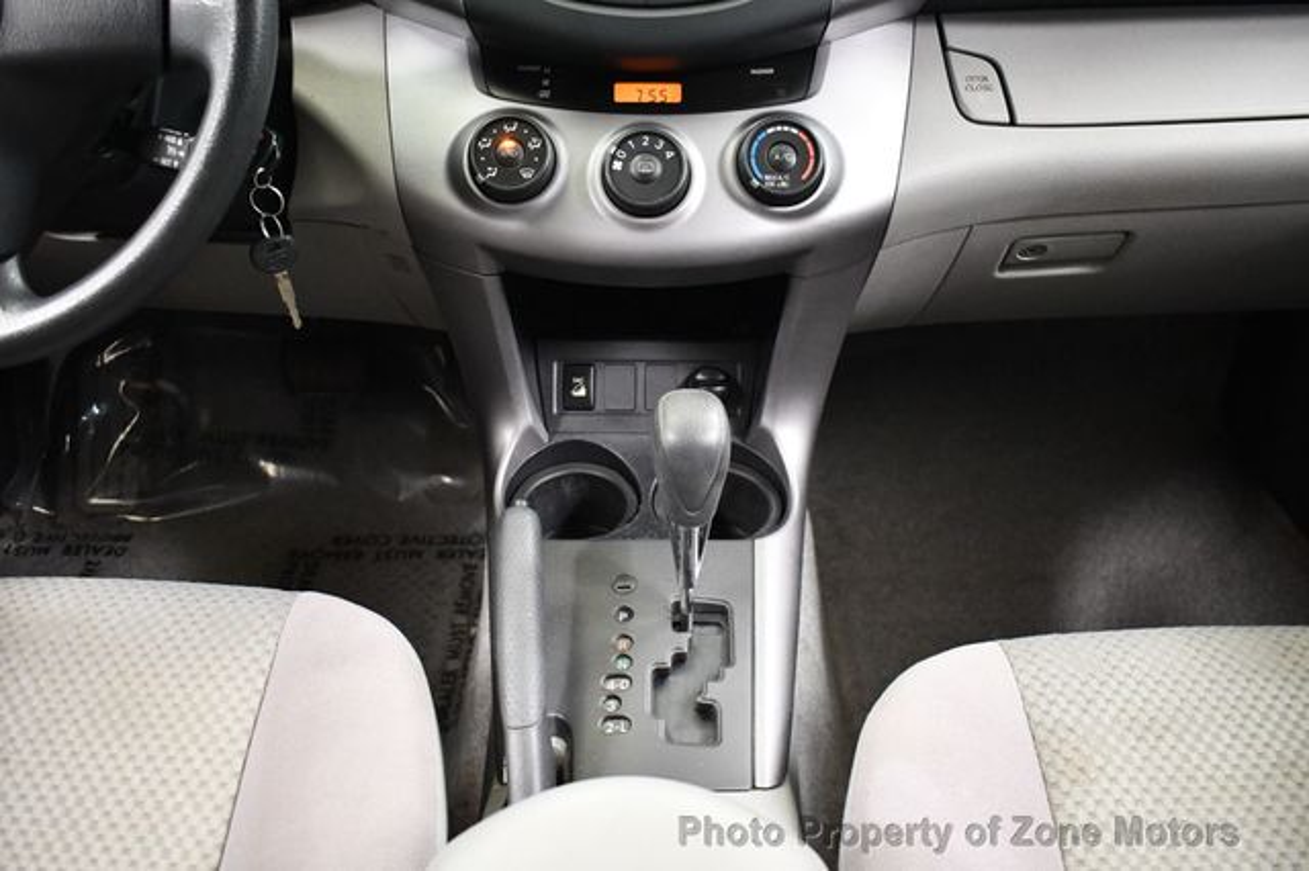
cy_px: 436
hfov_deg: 53.2
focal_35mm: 36
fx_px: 1308
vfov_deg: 36.8
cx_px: 654
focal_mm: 24
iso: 5000
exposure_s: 1/60
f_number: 3.8
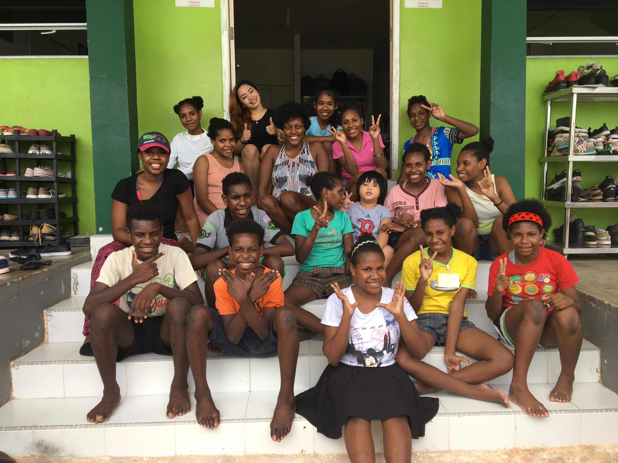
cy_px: 232
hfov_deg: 61.7
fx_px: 518
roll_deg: -0.3
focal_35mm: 29
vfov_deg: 48.2
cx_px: 309
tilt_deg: -2.5
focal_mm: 4.15
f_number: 2.2
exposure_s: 1/195
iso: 25
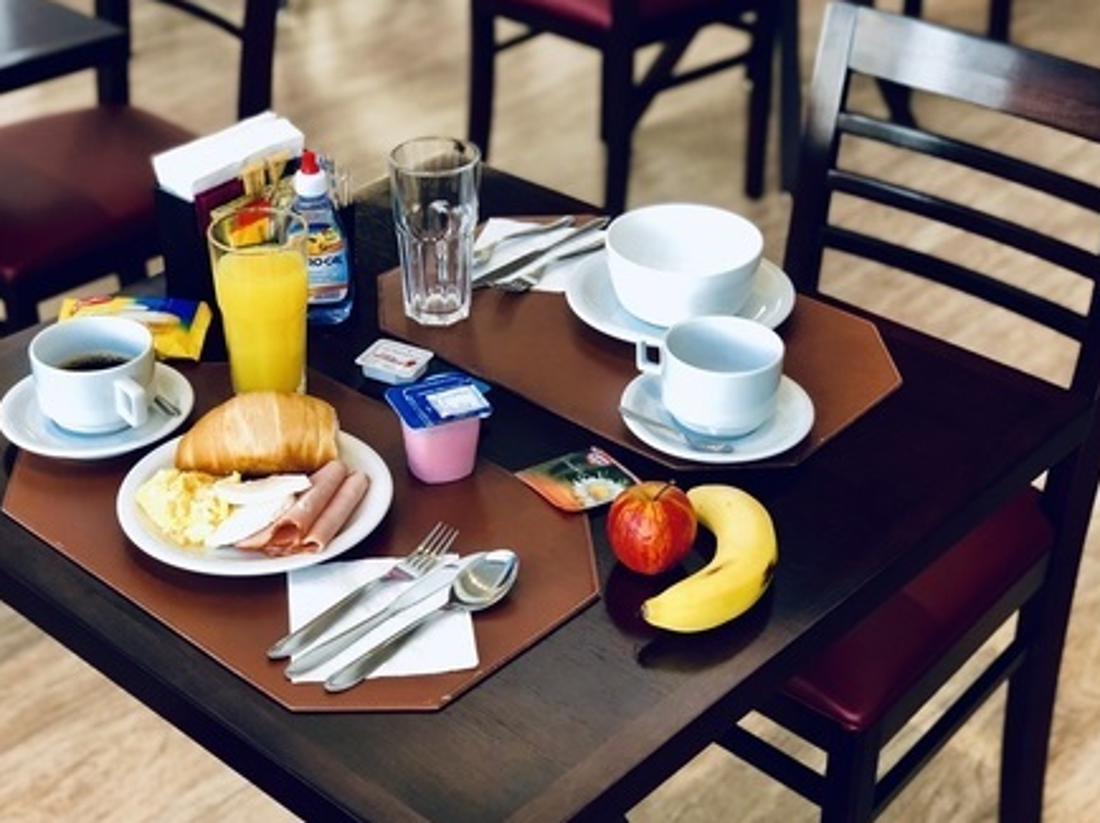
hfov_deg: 33.2
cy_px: 414
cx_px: 504
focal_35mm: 58
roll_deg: +0.0
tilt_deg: -30.5
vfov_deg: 25.2
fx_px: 1842
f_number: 2.4
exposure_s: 1/60
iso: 80
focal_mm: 6
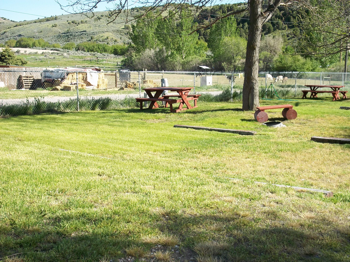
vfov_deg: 25.7
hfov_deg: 33.8
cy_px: 131
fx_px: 576
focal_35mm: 57
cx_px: 175
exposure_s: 1/400
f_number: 3.9
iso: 80
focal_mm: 10.1
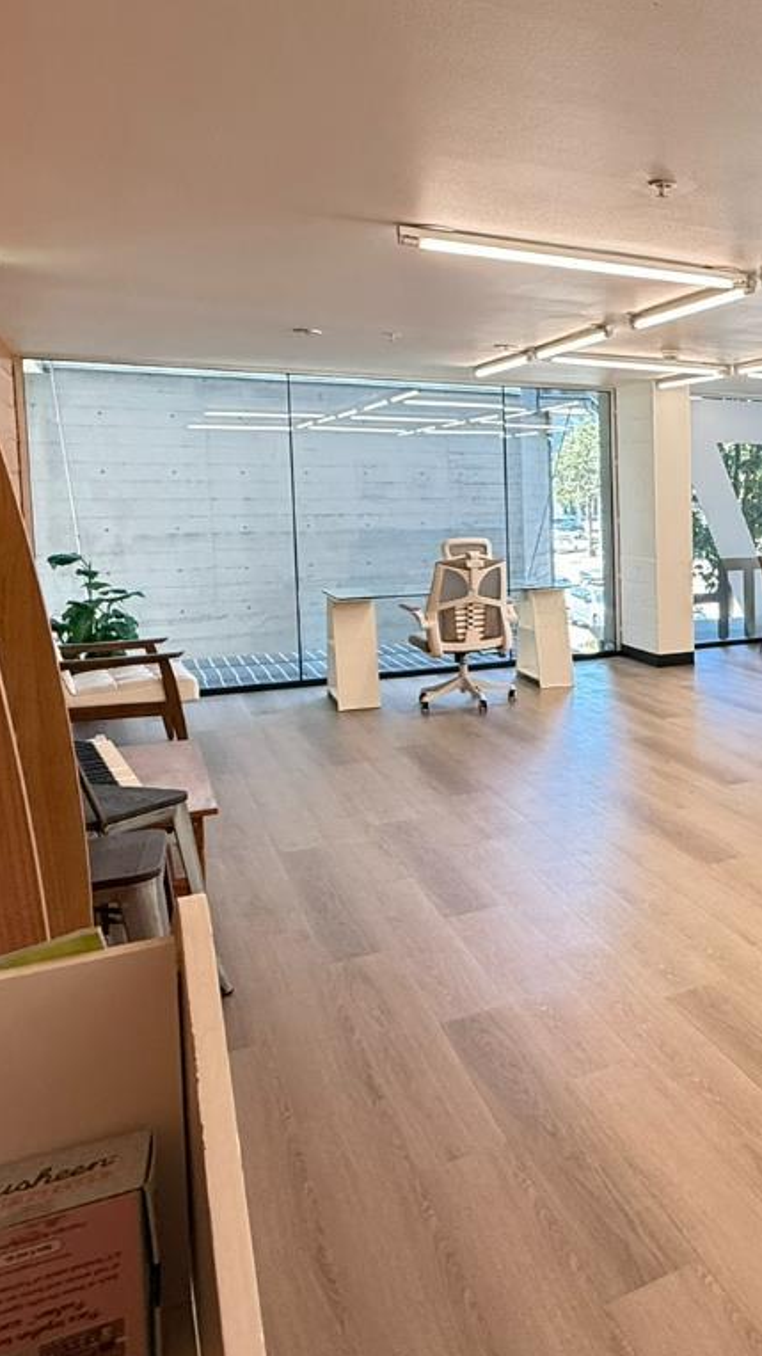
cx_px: 957
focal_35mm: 30
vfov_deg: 63.9
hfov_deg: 31.3
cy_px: 571
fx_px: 1078
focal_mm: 2.22
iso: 200
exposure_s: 1/120
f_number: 2.2
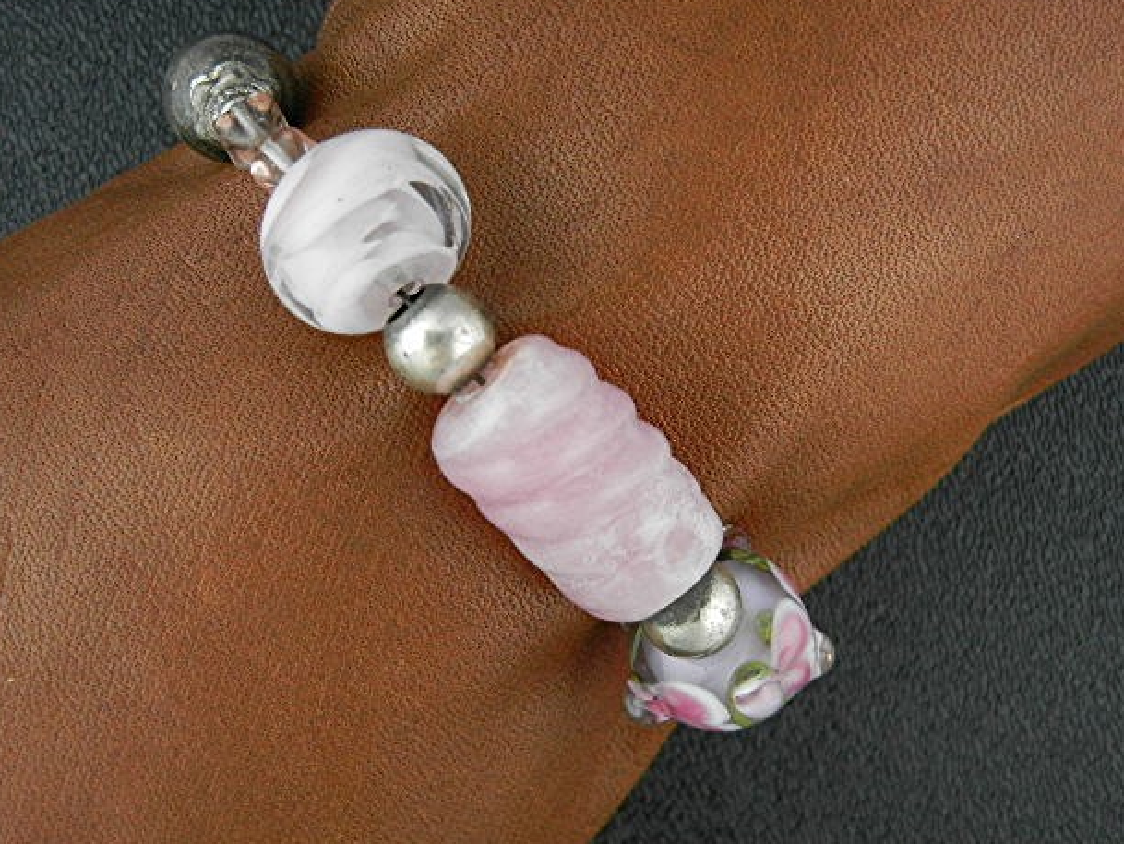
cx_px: 574
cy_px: 416
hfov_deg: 31.2
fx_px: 2014
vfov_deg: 23.7
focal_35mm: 62
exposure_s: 1/4.7
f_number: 4
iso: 200
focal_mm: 10.6
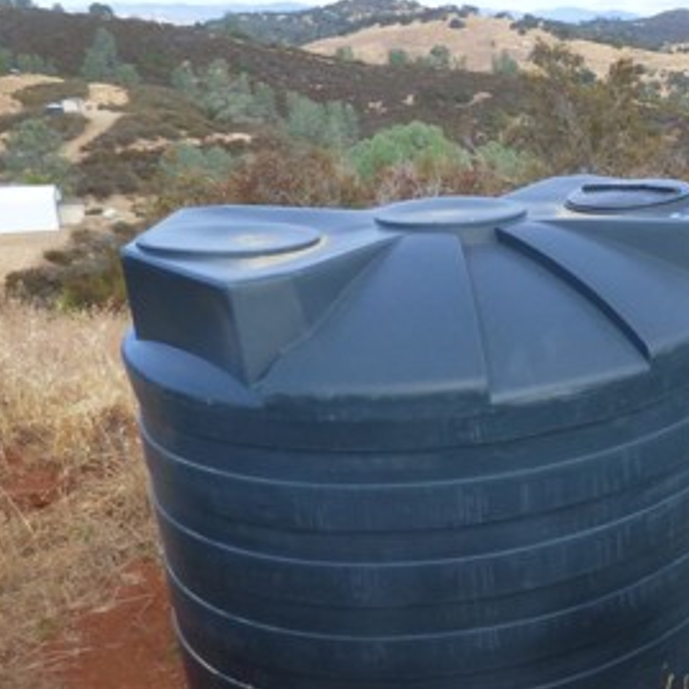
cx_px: 802
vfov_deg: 40.0
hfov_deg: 33.5
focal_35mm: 42
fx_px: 946
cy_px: 341
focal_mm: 3.58
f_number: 2.8
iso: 160
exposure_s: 1/500
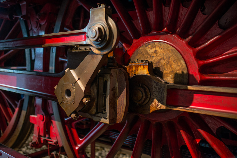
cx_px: 118
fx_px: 230
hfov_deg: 54.4
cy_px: 79
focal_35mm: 35
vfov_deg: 37.9
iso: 400
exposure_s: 1/80
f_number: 2
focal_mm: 35
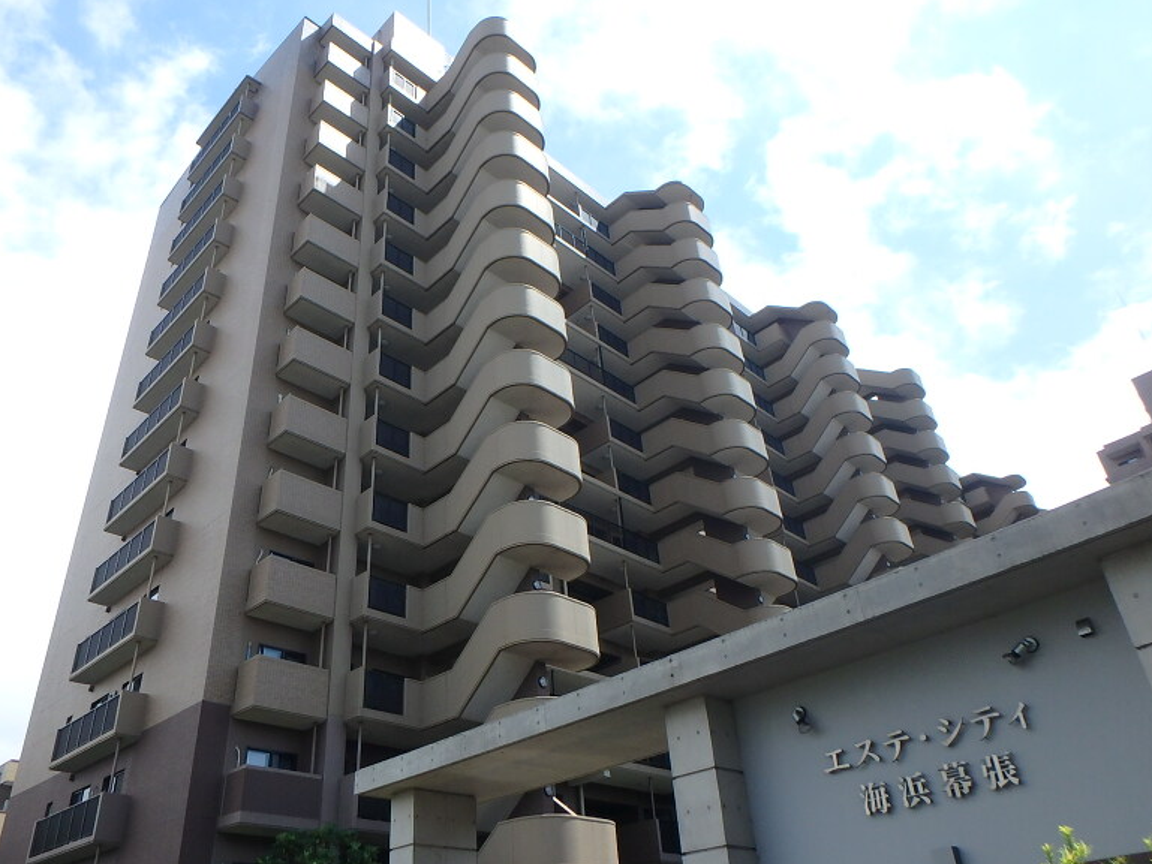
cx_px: 521
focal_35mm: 26
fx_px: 865
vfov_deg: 53.0
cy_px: 455
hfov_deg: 67.1
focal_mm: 3.7
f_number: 3.5
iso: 125
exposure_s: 1/1000
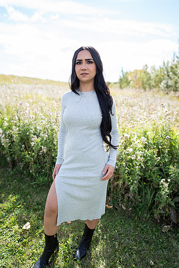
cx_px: 90
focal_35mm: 24
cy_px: 134
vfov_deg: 73.7
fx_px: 179
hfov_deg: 53.1
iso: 50
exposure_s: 1/800
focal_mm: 24
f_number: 2
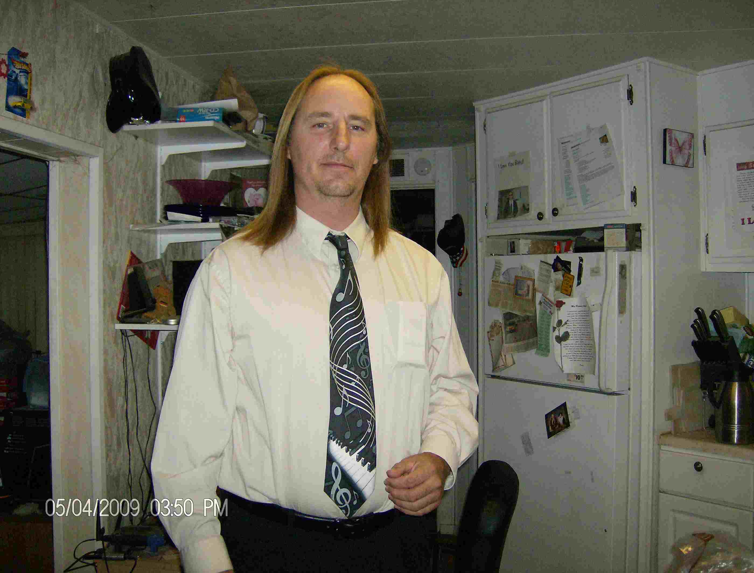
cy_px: 286
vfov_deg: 40.0
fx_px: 788
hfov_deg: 51.1
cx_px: 377
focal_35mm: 36
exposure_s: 1/60
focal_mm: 6
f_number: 2.8
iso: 200
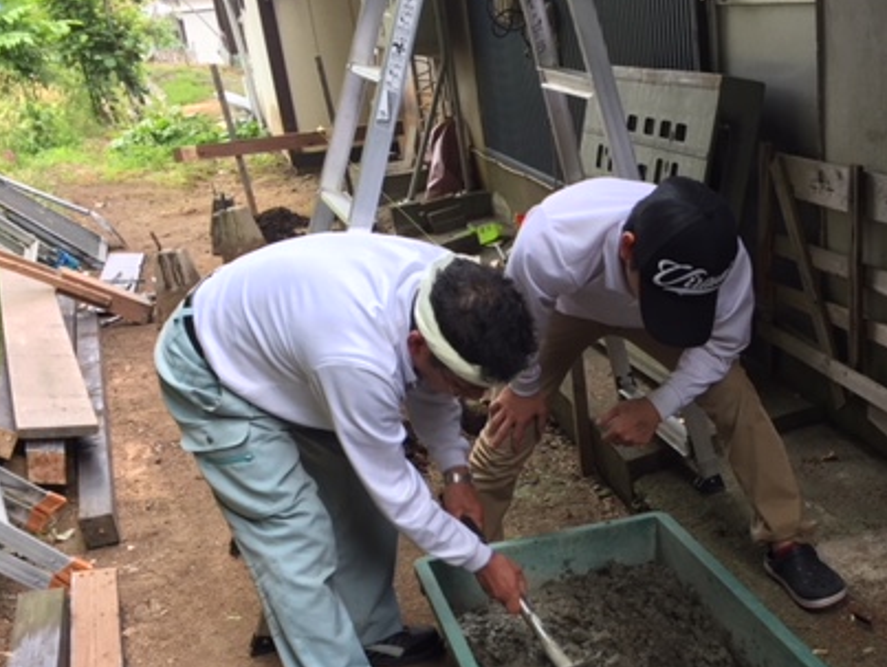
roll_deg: +5.6
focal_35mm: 46
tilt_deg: -24.7
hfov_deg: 40.6
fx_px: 1180
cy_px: 497
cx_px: 610
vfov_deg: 31.0
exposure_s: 1/120
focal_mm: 4.15
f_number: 2.2
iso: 50
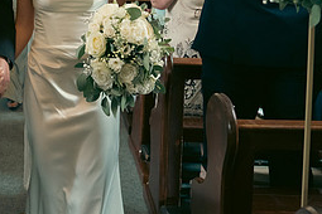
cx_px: 25
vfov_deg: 19.8
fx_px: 590
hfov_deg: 29.1
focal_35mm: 66
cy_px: -14
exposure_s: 1/200
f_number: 3.5
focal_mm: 29
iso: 4000
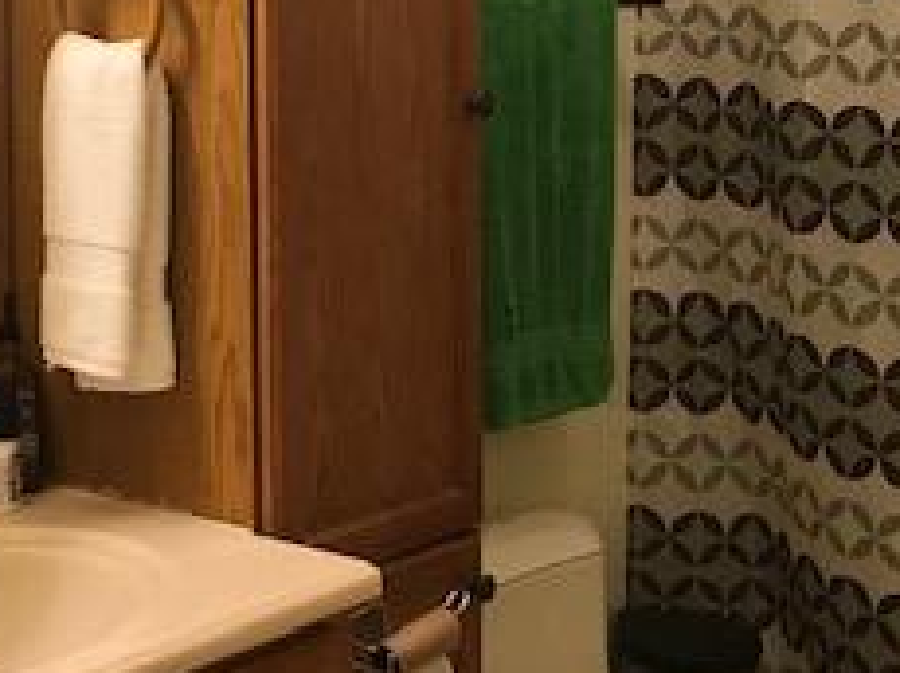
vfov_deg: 18.7
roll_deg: +0.6
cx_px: 192
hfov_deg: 24.7
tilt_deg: -4.3
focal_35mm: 78
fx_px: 2026
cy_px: 153
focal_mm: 3.99
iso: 40
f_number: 1.8
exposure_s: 1/24
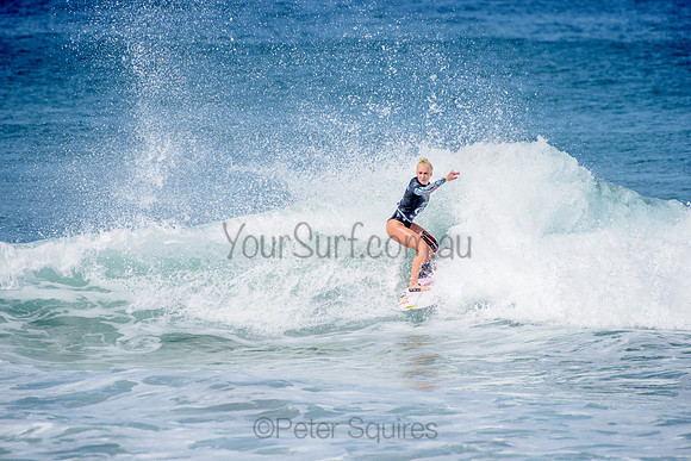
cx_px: 346
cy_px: 230
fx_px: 9599
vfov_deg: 2.8
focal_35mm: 500
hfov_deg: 4.1
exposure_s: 1/2500
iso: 250
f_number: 6.3
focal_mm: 500
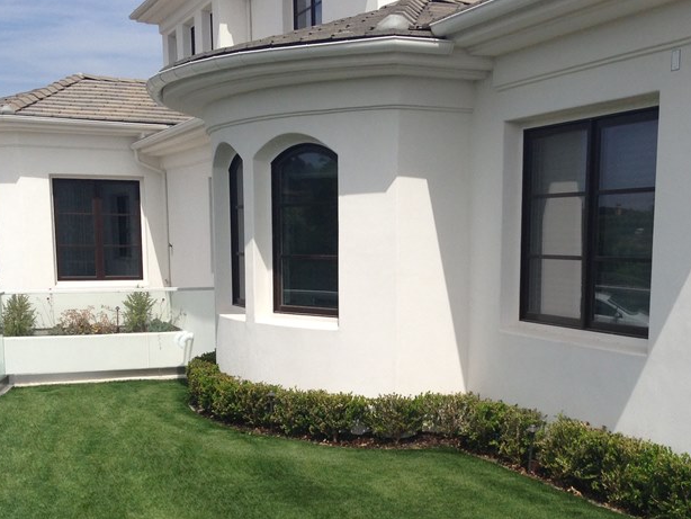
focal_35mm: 55
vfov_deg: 26.2
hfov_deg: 34.8
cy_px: 395
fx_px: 1098
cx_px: 401
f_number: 2.4
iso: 50
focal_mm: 4.13
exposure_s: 1/2463
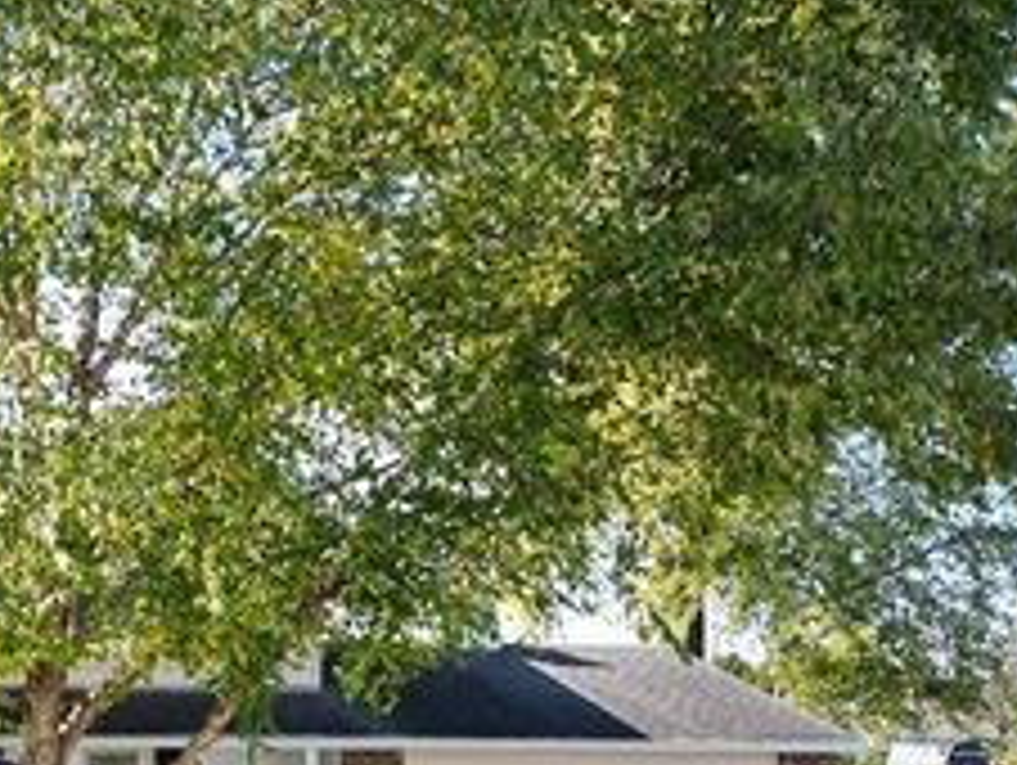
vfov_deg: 26.7
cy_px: 677
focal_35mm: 53
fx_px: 1559
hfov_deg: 34.3
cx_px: 122
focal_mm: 6.72
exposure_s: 1/1000
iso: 110
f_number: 1.7
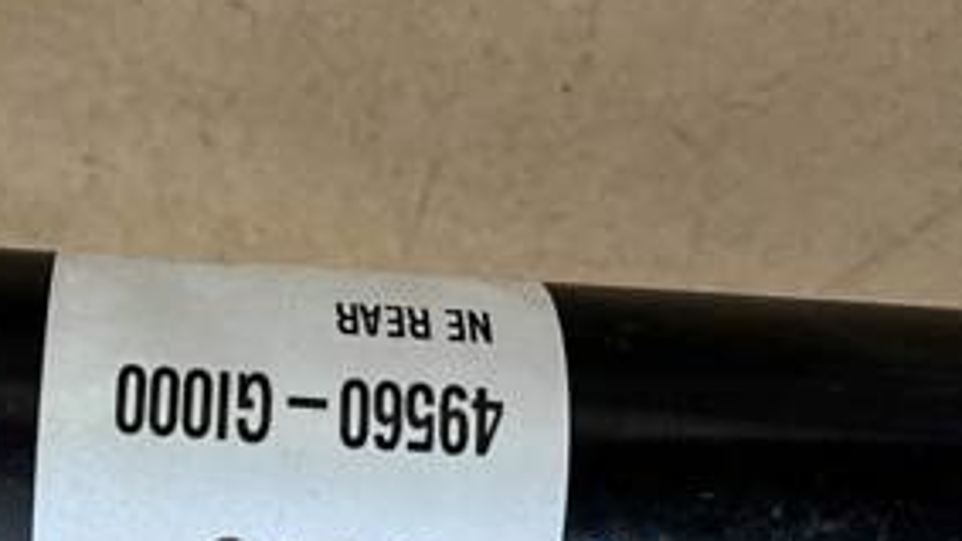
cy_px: 419
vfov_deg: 18.7
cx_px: 170
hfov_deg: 31.8
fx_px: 1632
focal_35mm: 64
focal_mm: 5.1
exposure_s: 1/50
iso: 400
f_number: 1.6
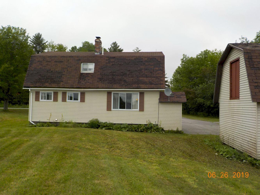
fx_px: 225
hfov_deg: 60.0
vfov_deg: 46.8
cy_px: 98
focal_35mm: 30
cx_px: 130
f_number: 3.3
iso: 125
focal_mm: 4.1
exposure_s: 1/640
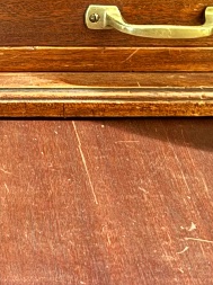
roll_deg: -1.0
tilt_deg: -16.7
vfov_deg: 16.0
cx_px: -113
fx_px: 938
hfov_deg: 12.3
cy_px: -132
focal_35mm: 114
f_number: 1.78
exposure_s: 1/5
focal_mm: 6.76
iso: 1600
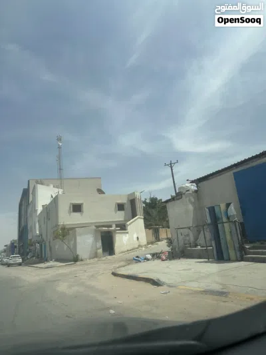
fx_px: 246
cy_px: 178
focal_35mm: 24
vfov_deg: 71.6
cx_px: 133
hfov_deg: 56.8
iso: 80
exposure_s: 1/5525
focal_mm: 6.86
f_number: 1.78
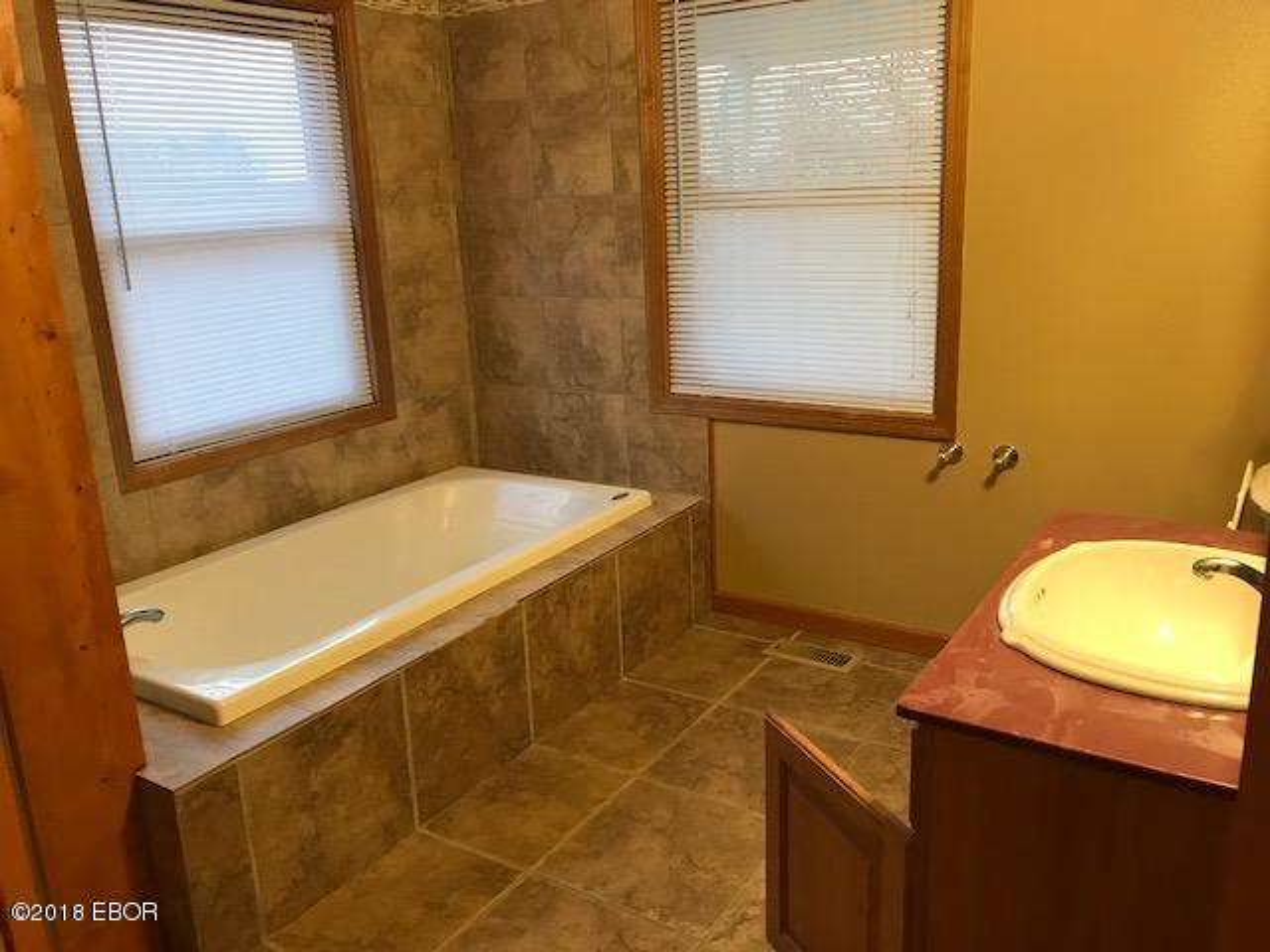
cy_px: 476
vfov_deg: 49.7
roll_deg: +1.3
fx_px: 1027
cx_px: 635
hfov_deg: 63.4
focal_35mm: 28
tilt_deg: -14.2
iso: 40
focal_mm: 3.99
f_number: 1.8
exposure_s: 1/15
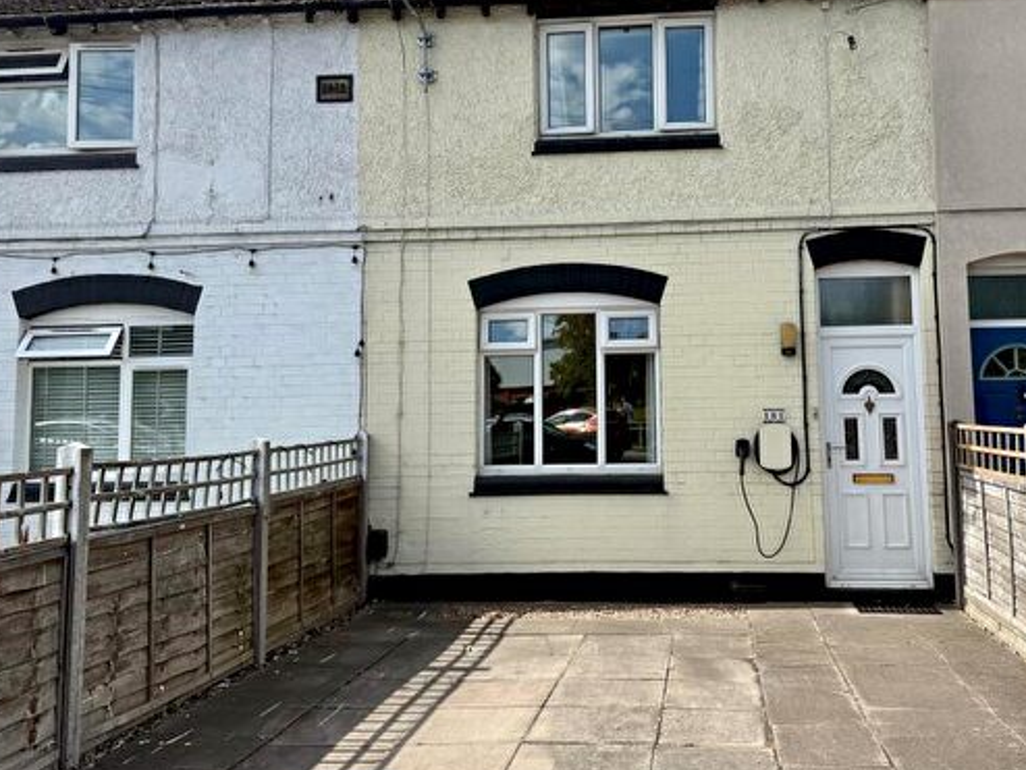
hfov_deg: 53.4
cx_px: 629
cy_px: 312
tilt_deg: +7.4
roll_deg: +0.2
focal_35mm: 34
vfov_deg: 41.7
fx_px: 1008
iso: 125
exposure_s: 1/6173
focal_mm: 6.76
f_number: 1.78
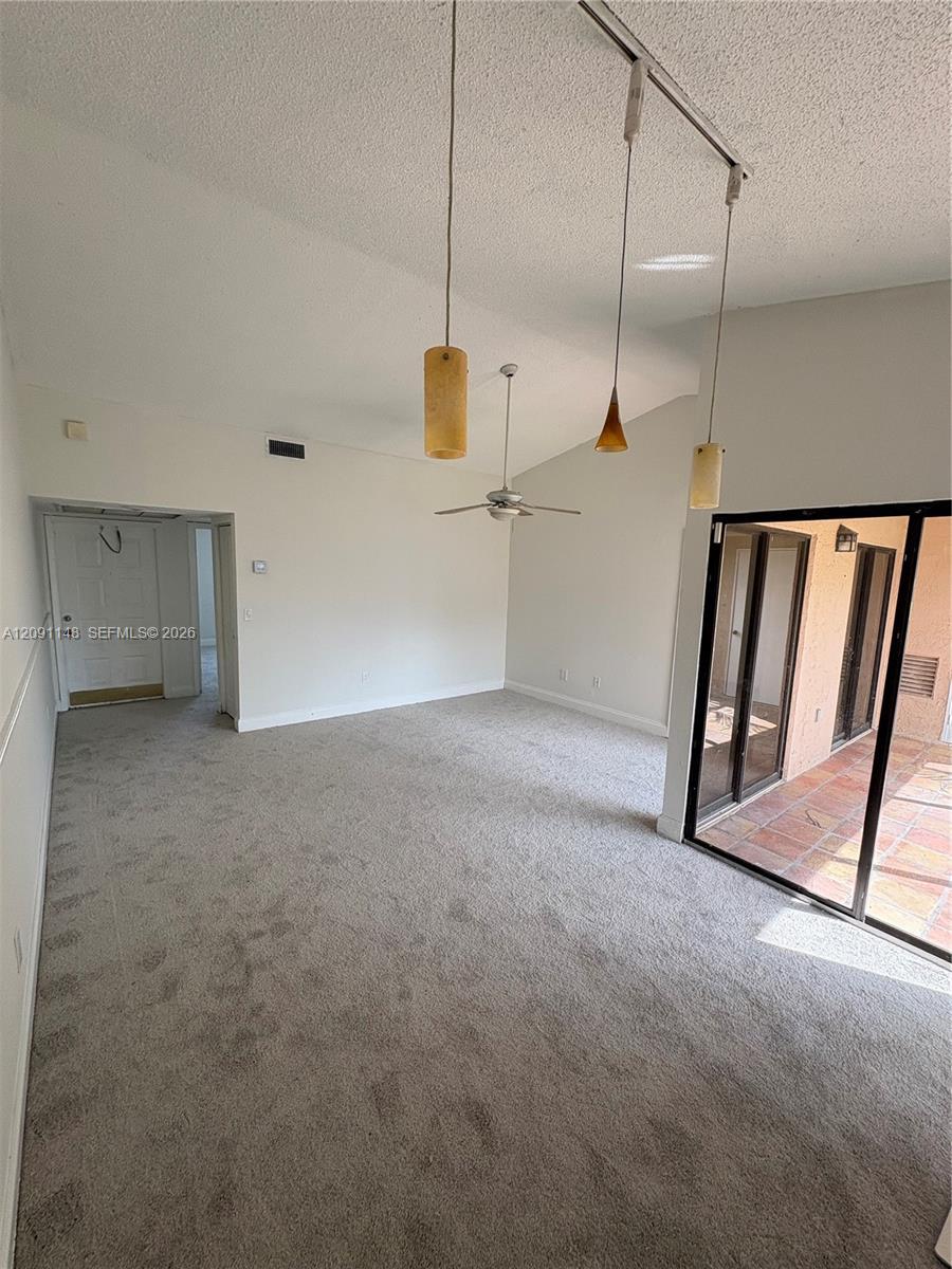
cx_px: 476
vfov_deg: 102.1
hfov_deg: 85.7
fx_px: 513
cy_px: 634
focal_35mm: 14
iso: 80
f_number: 2.2
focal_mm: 2.22
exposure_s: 1/99
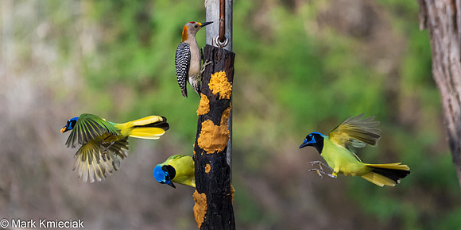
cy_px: 158
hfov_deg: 1.9
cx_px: 232
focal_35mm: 1157
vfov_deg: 1.0
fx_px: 13780
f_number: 5.6
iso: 1400
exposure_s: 1/2000
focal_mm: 500
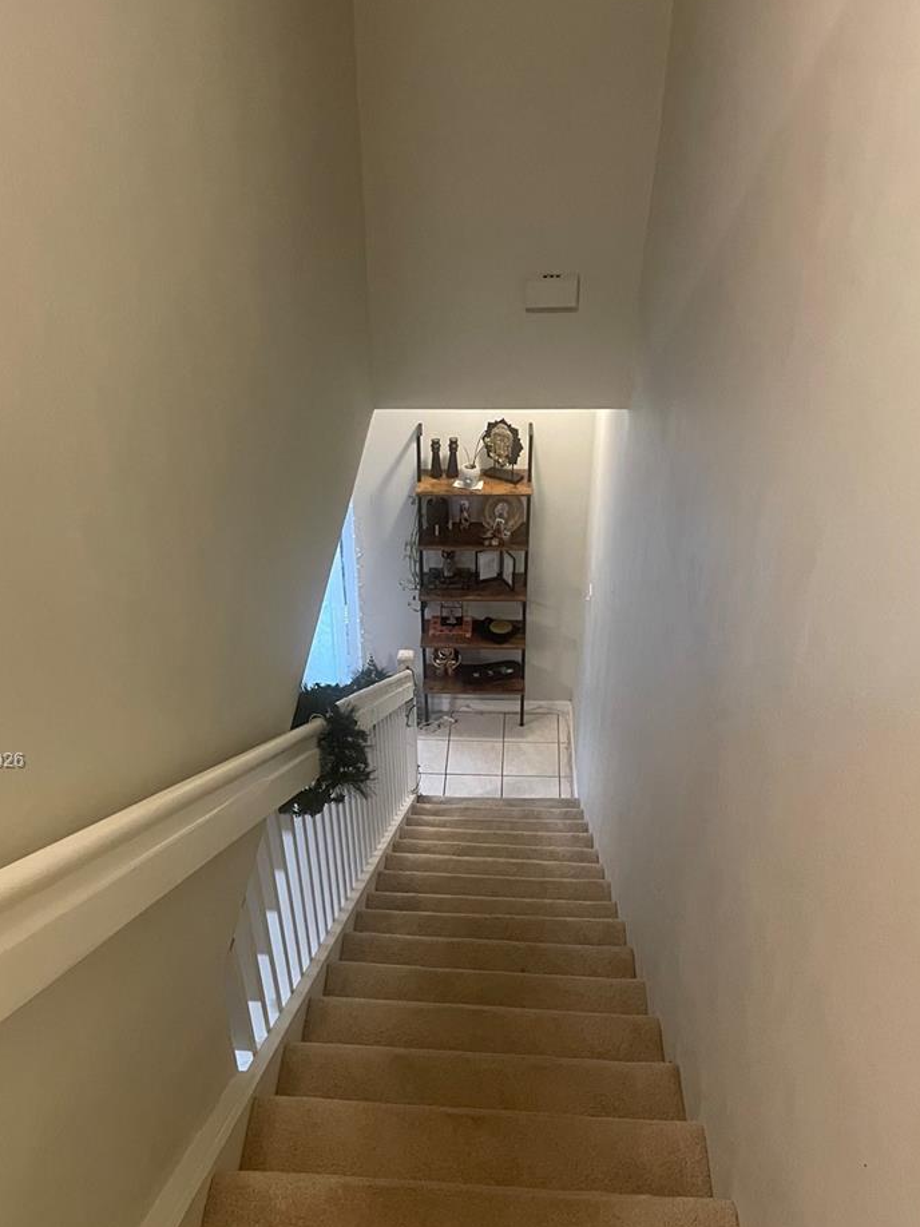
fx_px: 1205
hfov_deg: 41.6
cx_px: 378
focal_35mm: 34
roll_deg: +2.3
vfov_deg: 53.4
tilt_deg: -38.5
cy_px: 762
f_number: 1.6
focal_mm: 4.2
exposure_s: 1/60
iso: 320
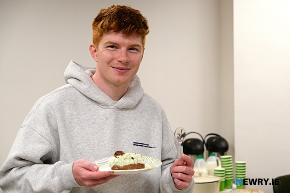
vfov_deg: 23.0
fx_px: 475
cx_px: 145
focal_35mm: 59
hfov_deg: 33.9
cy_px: 96
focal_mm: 39
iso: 800
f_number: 4
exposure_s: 1/125
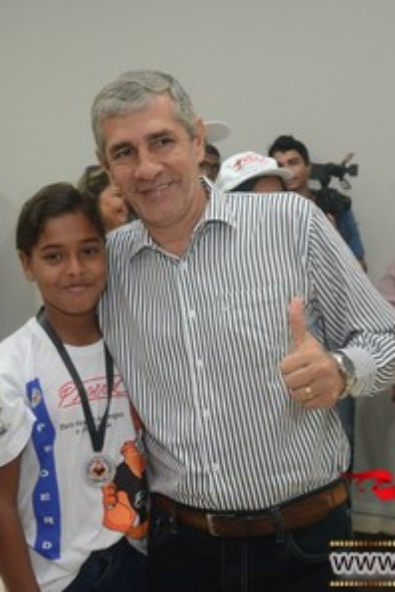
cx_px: 164
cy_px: 297
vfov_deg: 39.6
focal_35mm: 50
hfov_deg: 27.0
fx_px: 823
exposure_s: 1/80
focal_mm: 22
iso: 1600
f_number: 3.8
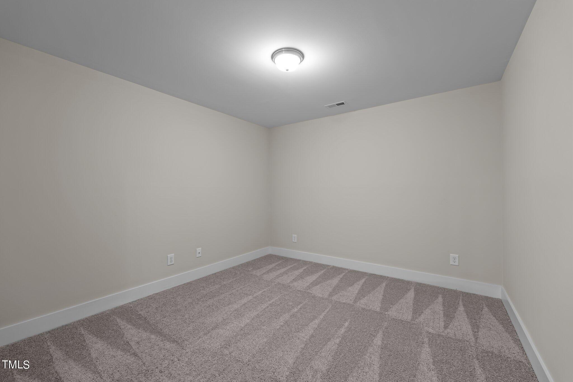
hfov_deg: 104.3
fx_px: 223
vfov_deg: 81.2
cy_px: 191
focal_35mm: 14
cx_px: 286
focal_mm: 14
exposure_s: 1/1.25
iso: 200
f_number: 7.1
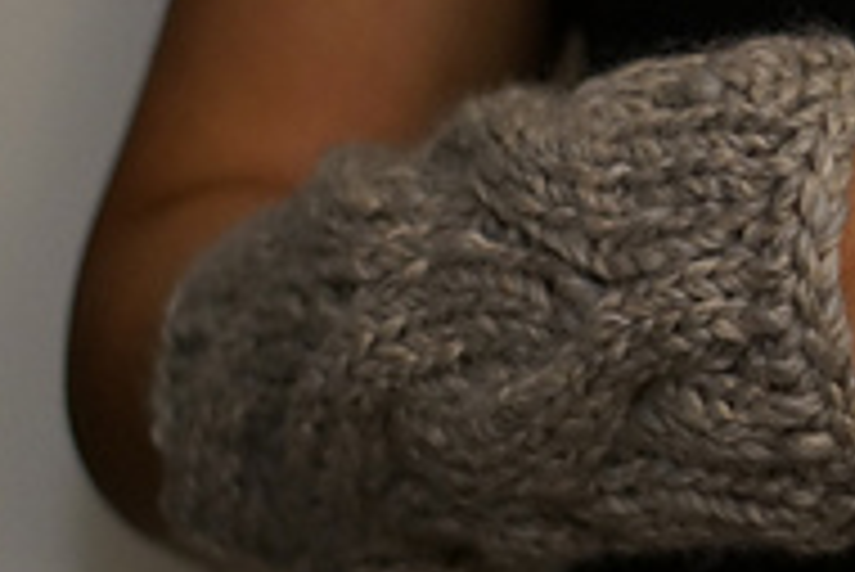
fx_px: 6013
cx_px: 1372
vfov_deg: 5.4
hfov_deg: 7.9
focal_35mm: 253
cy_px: 261
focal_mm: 50
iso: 800
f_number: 1.8
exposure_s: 1/80
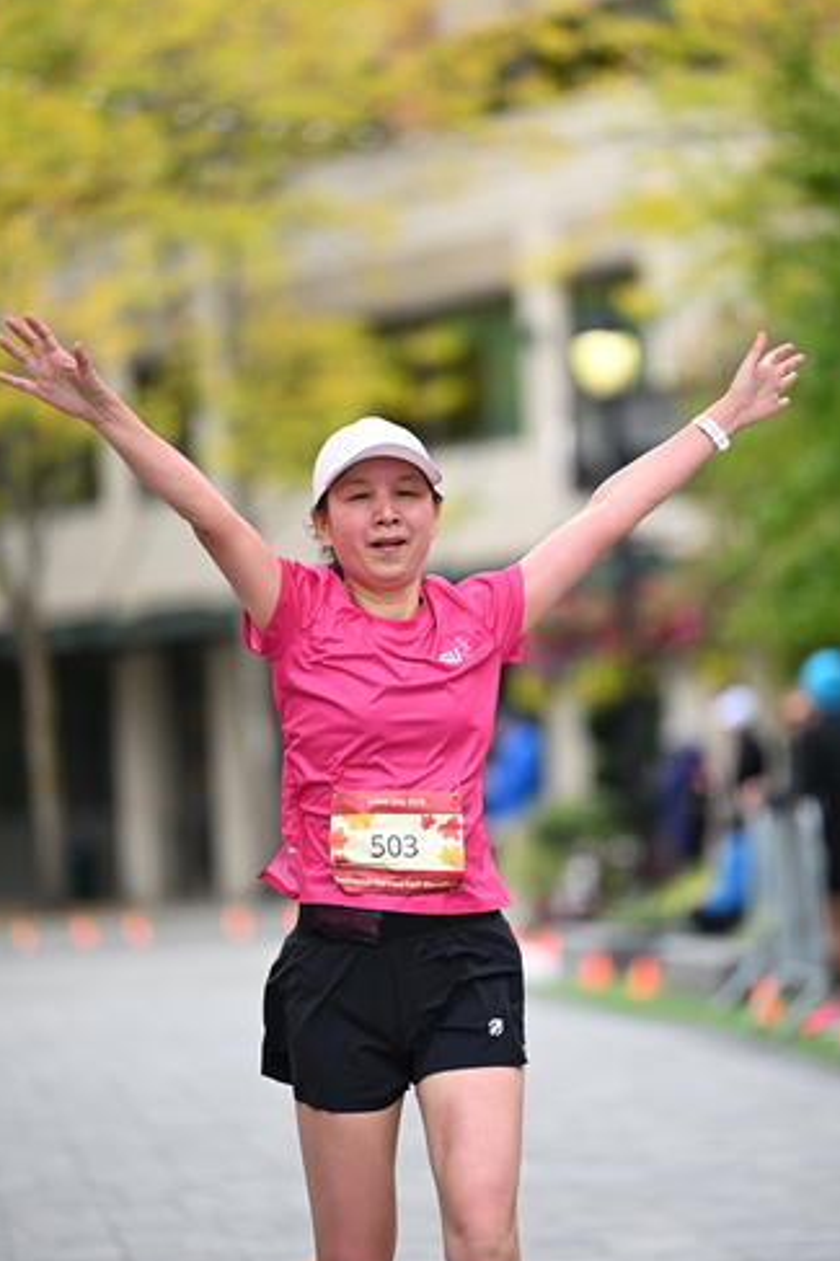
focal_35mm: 203
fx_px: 7109
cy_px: 677
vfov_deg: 10.1
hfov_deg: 6.8
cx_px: 446
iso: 640
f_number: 2.8
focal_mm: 180
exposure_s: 1/2000
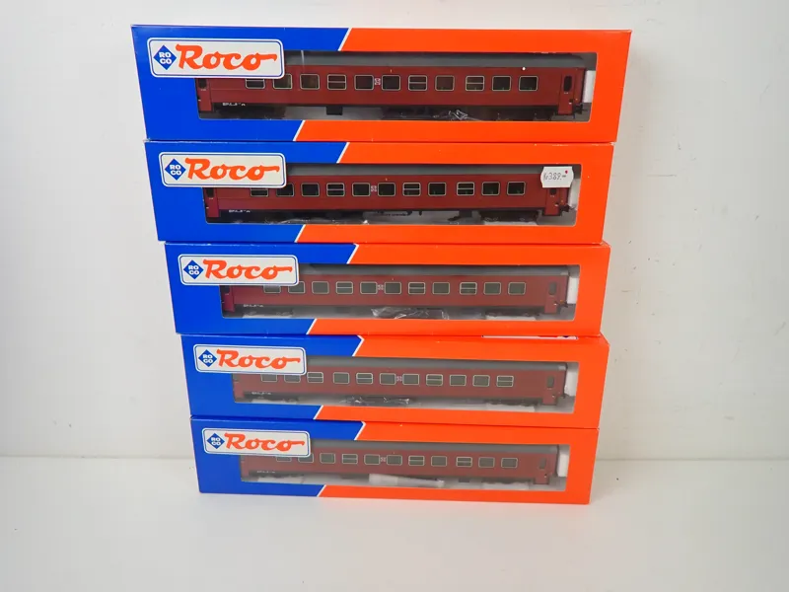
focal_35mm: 19
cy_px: 296
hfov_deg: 84.7
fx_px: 433
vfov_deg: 68.7
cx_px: 394
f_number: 2
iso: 200
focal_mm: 3.33
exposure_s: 1/125
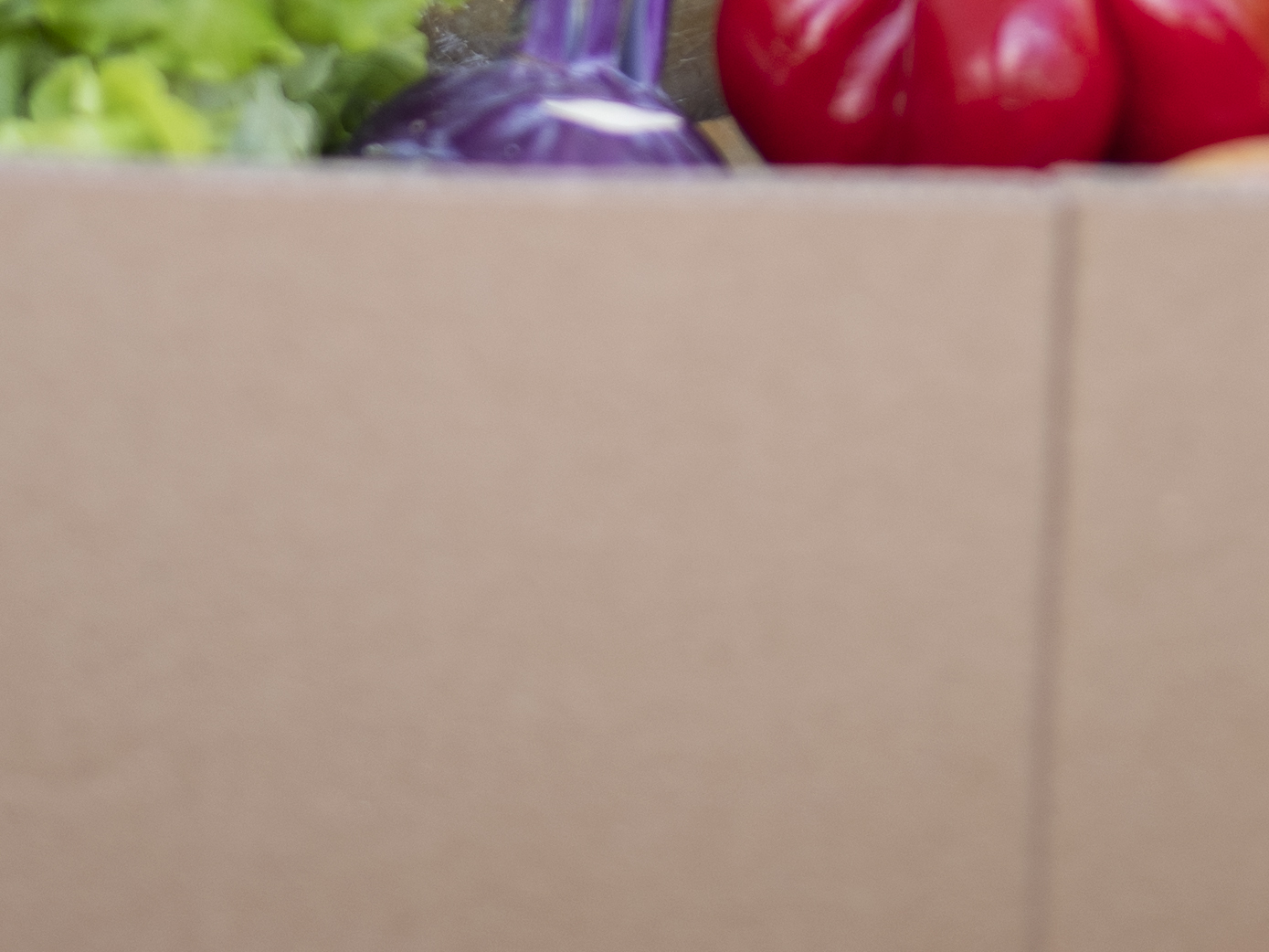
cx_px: 804
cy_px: -758
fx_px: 7333
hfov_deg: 9.9
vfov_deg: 7.2
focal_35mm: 200
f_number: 1.4
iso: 64
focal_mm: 35
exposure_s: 1/320
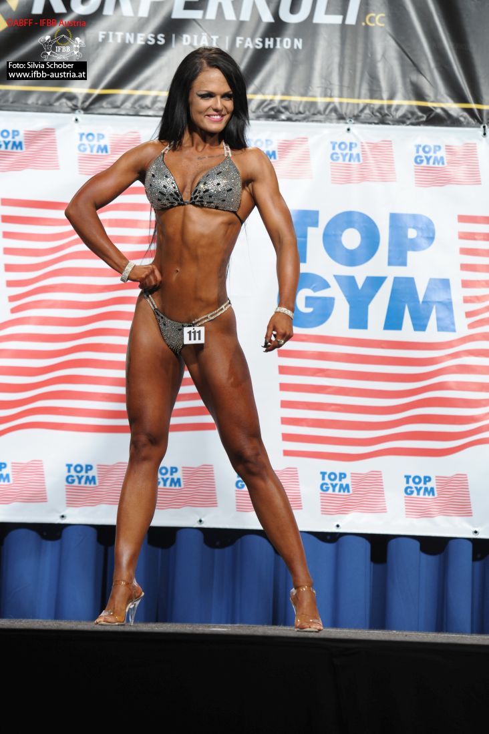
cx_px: 244
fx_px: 2856
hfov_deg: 9.8
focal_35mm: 140
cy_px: 367
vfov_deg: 14.7
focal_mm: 140
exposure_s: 1/320
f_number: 4
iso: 800
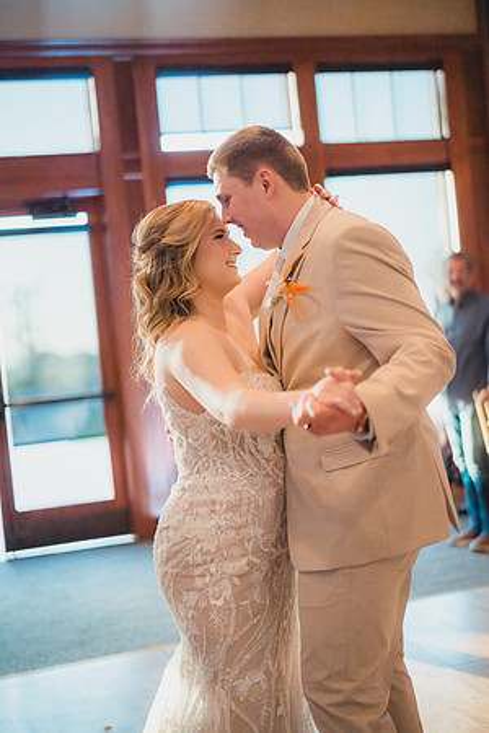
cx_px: 244
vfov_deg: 39.6
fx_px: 1019
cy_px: 366
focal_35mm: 50
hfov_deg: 27.0
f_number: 1.4
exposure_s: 1/3200
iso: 1250
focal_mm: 50
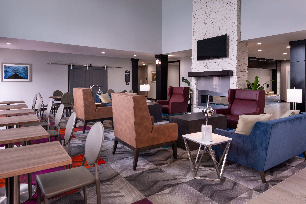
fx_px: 204
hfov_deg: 73.7
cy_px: 102
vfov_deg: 53.2
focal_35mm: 24
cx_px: 153
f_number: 11
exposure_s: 1/20
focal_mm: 24
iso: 640
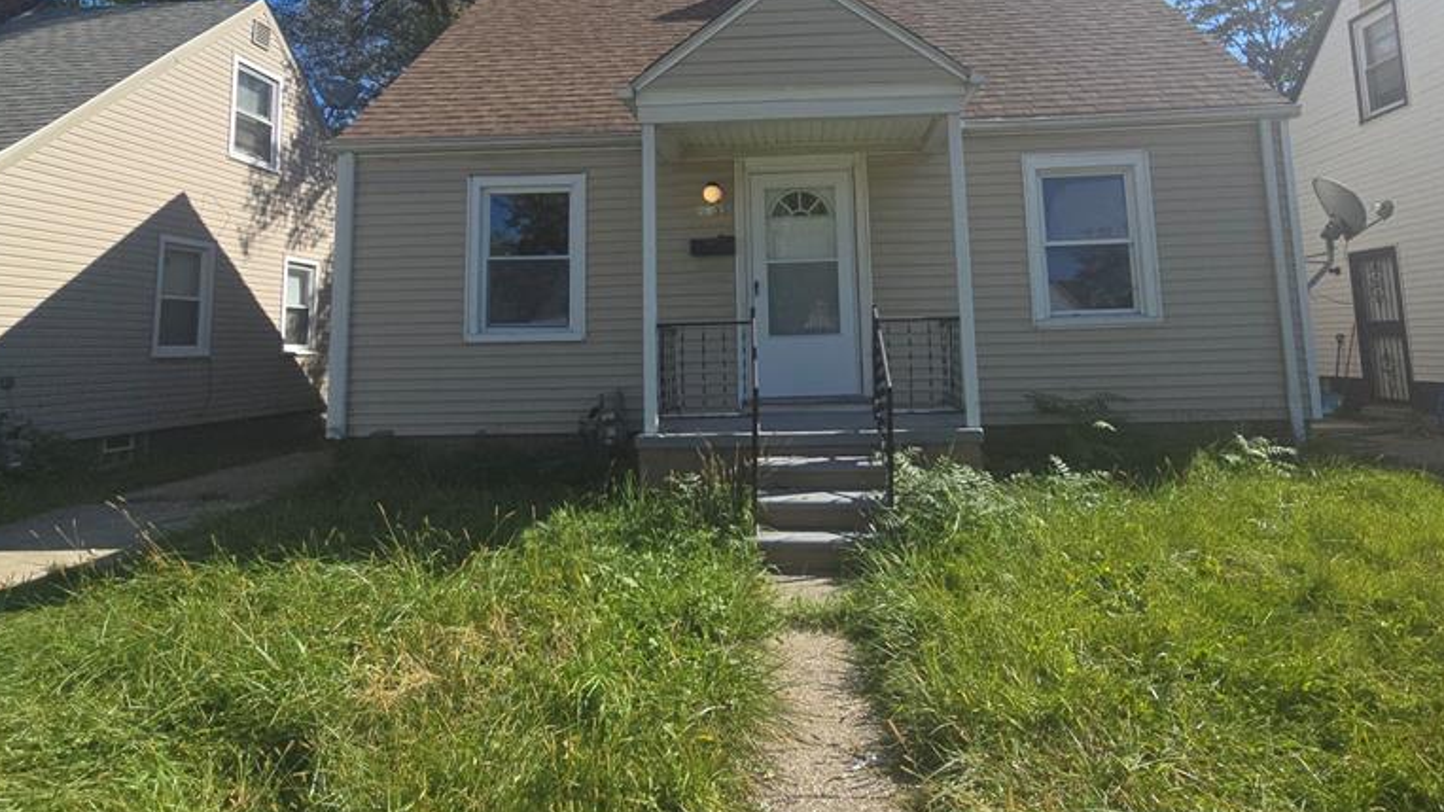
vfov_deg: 56.8
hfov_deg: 89.5
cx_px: 763
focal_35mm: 19
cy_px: 257
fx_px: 727
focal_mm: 2.2
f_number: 2.2
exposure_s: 1/1989
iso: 50
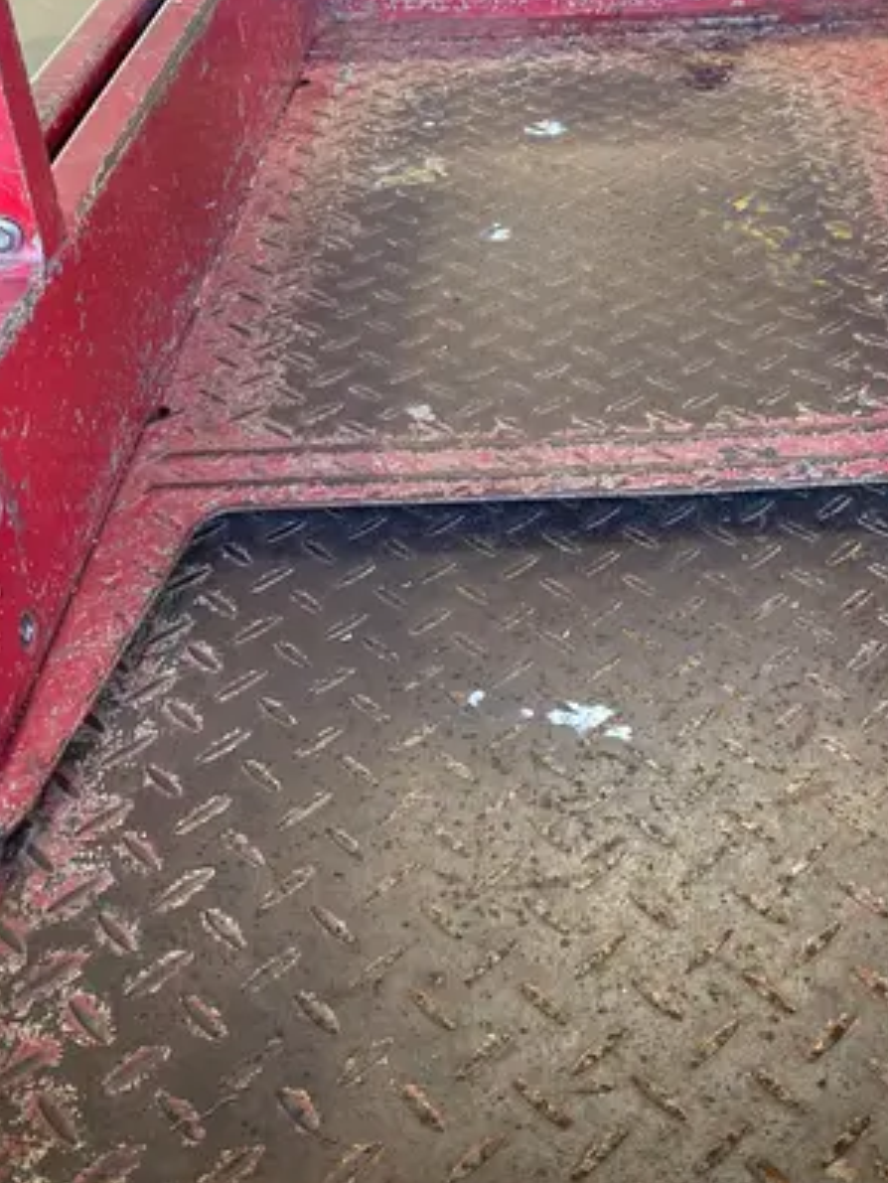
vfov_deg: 39.5
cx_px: 679
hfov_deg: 29.7
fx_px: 1641
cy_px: 496
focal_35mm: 48
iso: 125
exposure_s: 1/84
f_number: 1.8
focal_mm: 4.25
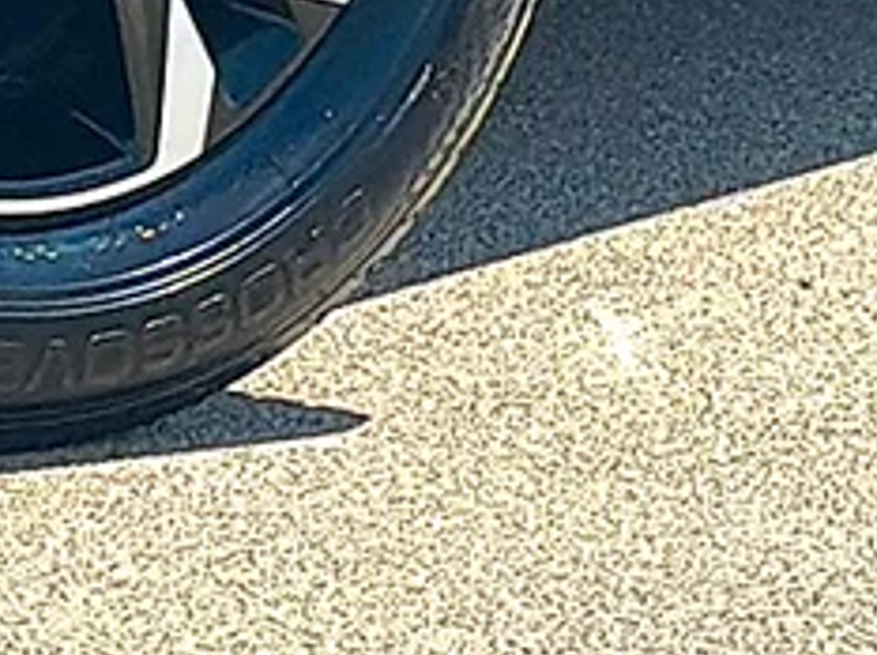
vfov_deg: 4.9
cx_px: 636
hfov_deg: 6.6
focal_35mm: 301
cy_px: -258
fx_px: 7614
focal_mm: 6.86
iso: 64
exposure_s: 1/3390
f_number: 1.78
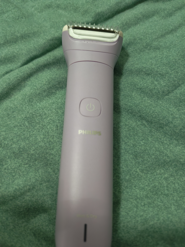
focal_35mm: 27
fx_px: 192
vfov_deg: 65.3
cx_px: 92
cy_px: 124
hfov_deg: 51.4
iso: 1600
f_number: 1.9
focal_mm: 6.12
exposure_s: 1/50
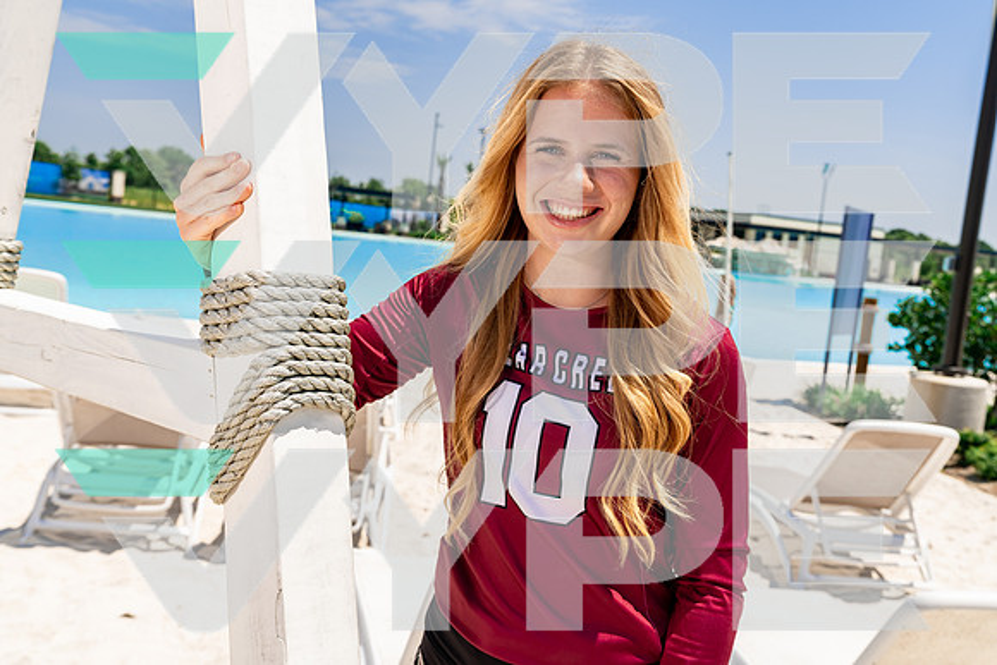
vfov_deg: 31.9
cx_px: 498
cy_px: 332
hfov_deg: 46.4
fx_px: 1163
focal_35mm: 42
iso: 100
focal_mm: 42
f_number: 7.1
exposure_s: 1/320
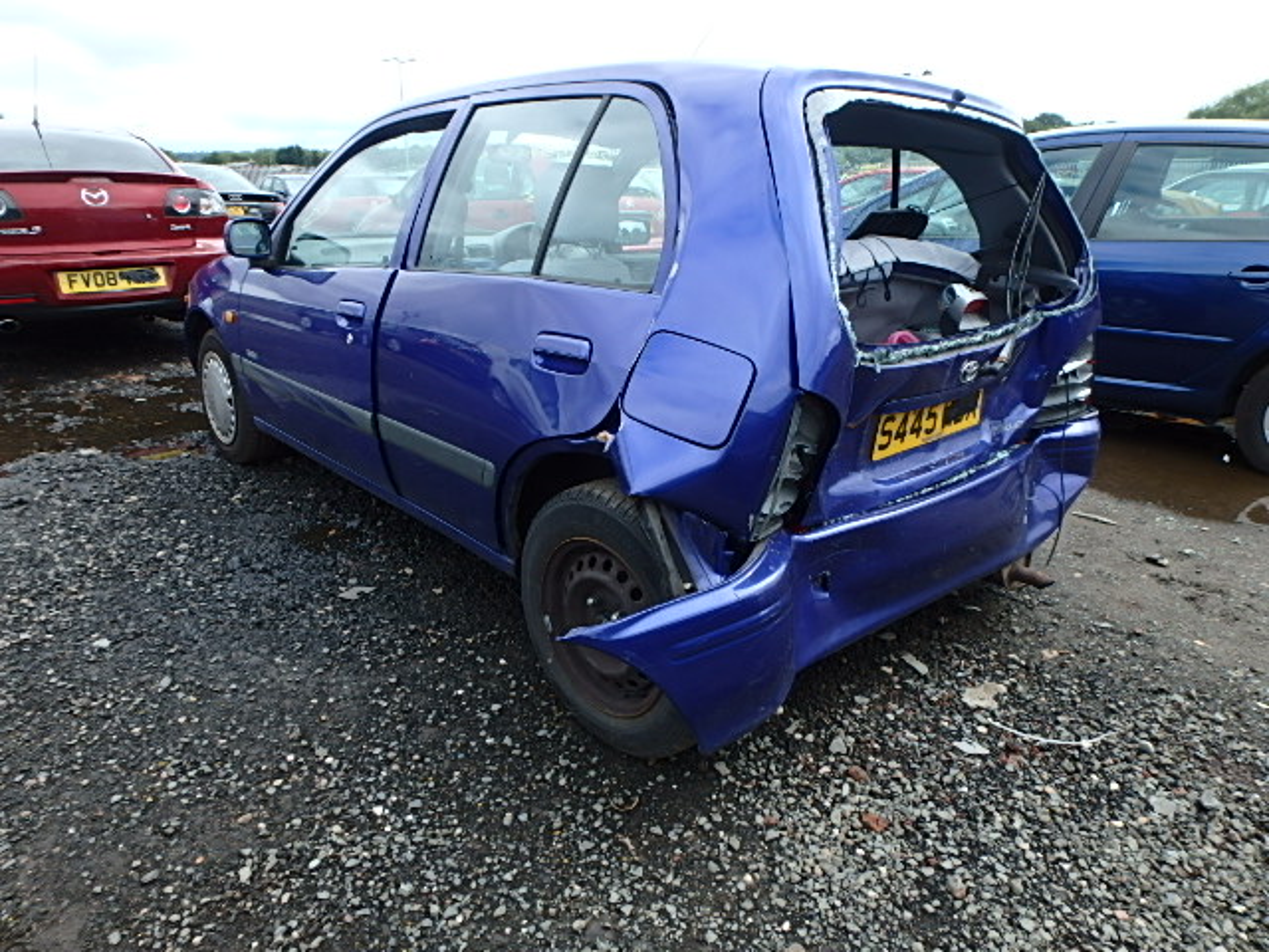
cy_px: 476
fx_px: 770
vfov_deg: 63.4
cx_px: 634
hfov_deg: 79.0
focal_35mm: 21
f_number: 3.5
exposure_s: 1/320
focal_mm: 3.7
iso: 125
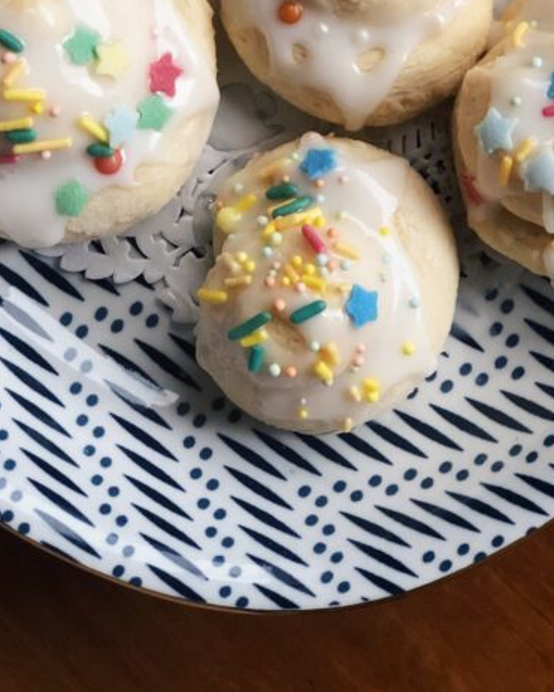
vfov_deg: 15.6
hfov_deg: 12.8
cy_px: -46
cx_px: 337
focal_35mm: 120
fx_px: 2460
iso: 160
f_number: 2.8
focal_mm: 6.6
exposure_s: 1/33
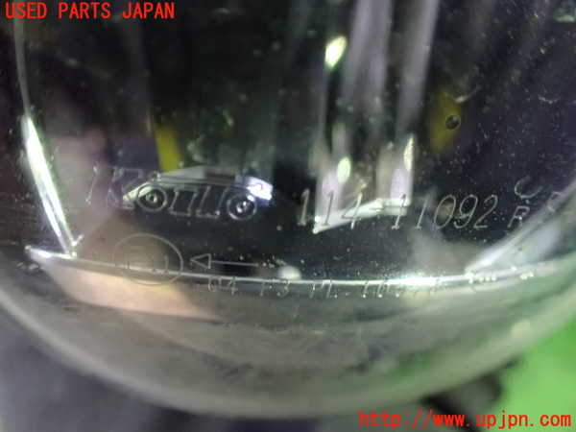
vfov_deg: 46.8
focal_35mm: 30
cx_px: 288
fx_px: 499
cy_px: 216
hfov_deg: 60.0
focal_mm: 5.4
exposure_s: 1/30
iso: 1600
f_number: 2.3
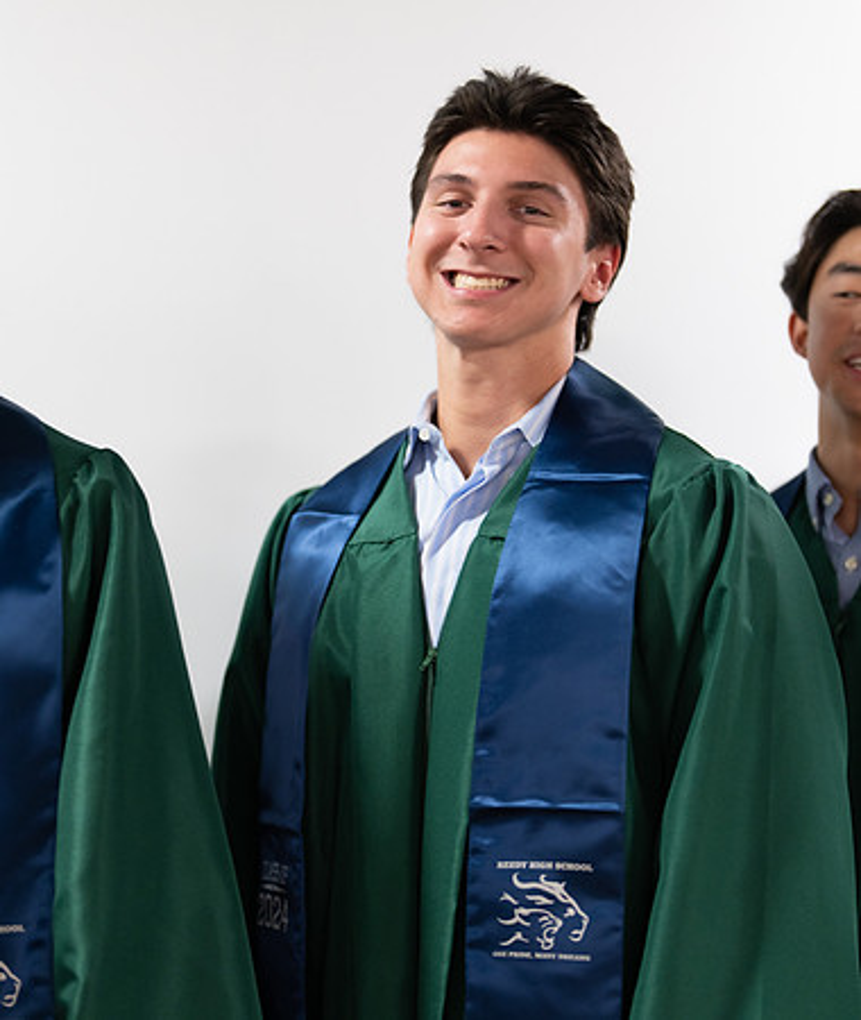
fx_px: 2150
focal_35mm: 70
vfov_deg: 26.7
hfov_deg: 22.6
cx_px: 426
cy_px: 504
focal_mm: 50
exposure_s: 1/320
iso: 640
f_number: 1.2
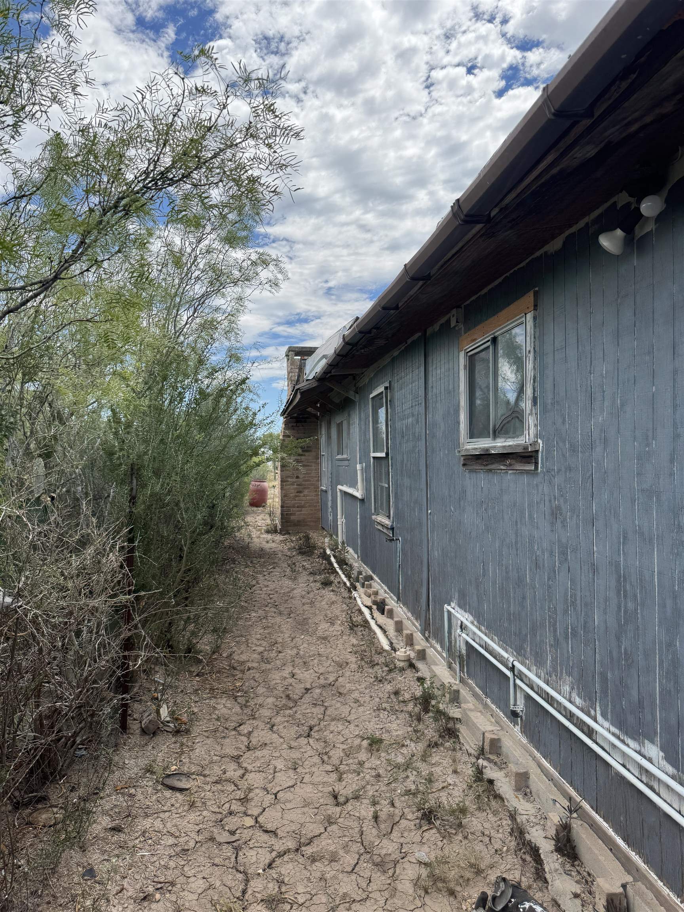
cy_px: 456
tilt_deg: +0.3
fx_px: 632
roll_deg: -0.8
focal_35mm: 24
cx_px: 342
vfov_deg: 71.6
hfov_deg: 56.8
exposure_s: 1/3802
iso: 80
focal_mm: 6.76
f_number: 1.78
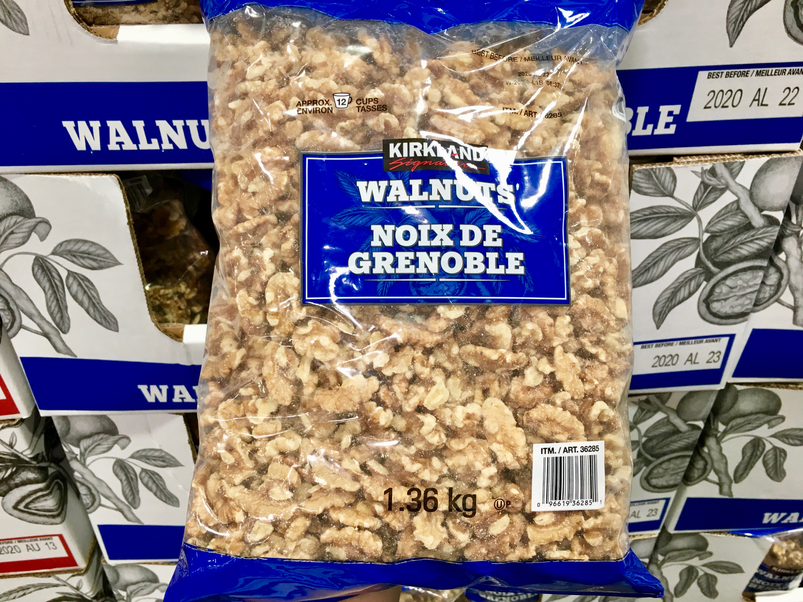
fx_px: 673
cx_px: 402
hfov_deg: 61.7
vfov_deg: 48.2
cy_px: 301
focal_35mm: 29
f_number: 2.2
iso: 40
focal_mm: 4.15
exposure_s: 1/30
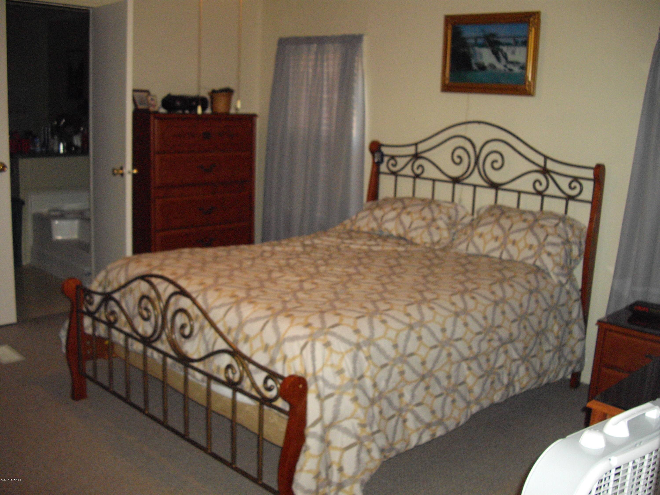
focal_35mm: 38
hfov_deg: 49.0
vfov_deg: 37.7
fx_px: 725
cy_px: 248
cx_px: 330
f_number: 2.8
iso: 400
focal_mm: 7.9
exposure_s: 1/40
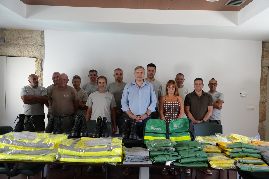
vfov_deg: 38.9
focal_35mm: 34
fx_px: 254
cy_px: 90
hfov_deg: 55.8
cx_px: 134
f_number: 4
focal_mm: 34
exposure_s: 1/160
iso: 2500
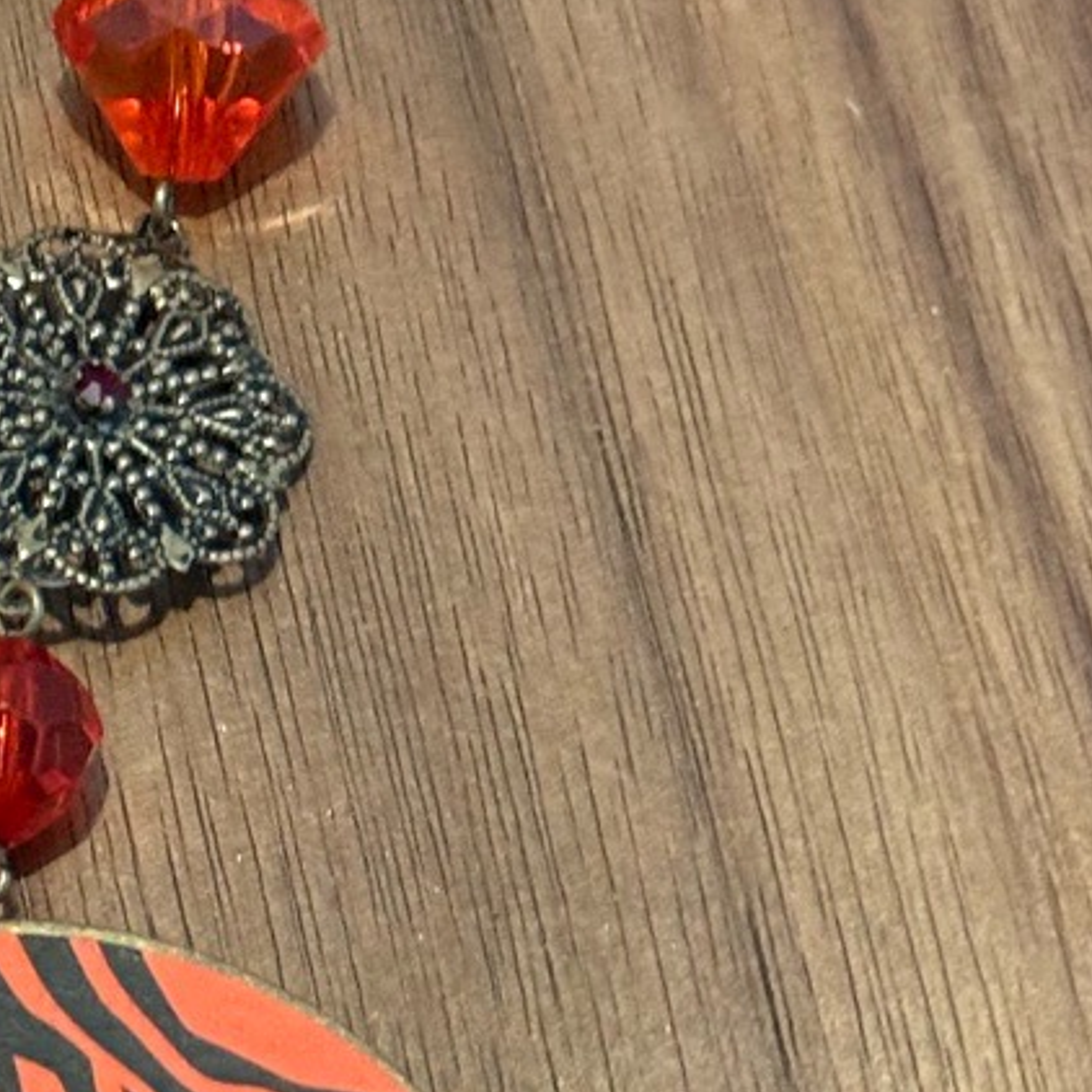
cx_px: 57
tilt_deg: -57.5
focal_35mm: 161
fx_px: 5746
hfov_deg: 10.8
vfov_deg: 10.8
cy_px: 225
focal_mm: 6.76
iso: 500
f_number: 1.78
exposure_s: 1/32
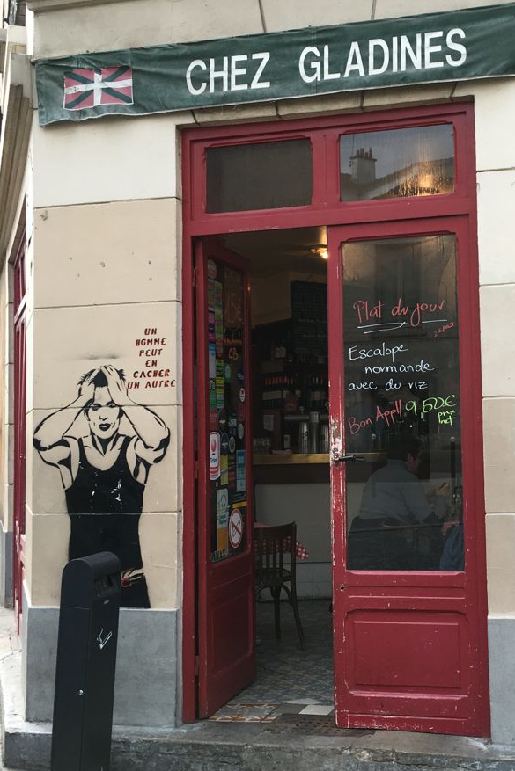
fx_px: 944
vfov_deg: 44.5
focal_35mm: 44
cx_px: 419
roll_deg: +0.8
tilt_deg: +2.3
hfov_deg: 29.7
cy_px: 372
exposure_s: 1/356
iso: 25
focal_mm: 4.15
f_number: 2.2
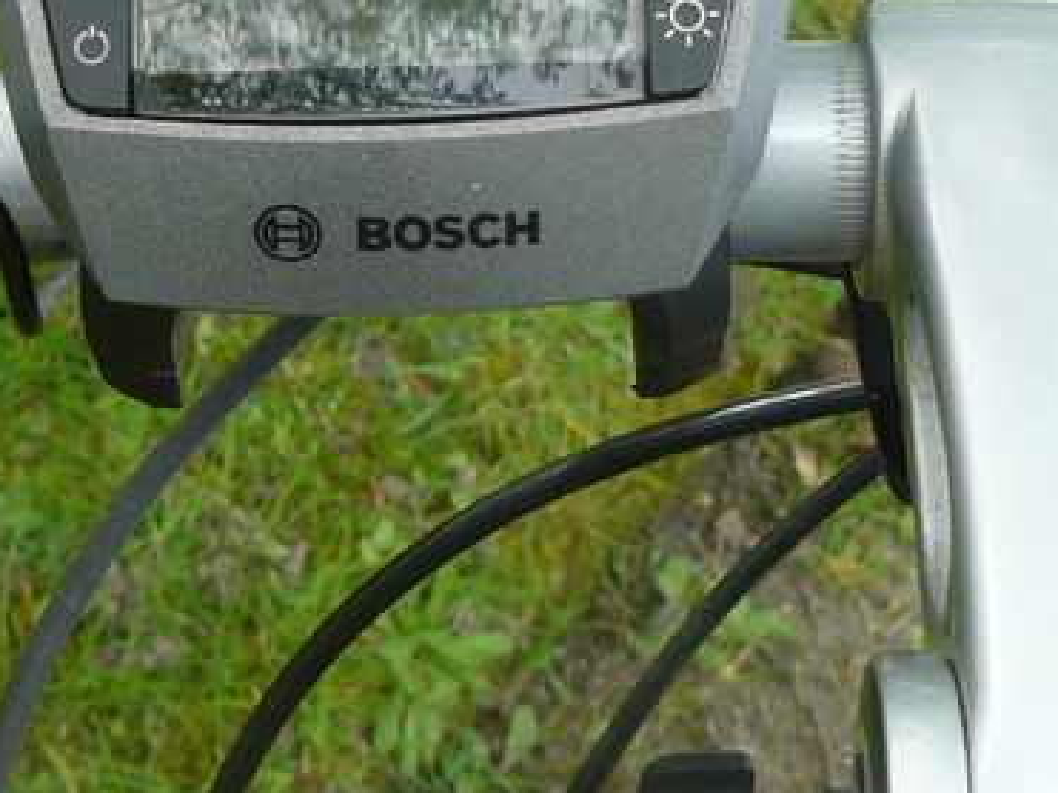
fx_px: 2964
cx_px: 305
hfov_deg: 20.1
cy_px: 17
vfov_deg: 15.0
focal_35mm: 97
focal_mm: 6
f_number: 4
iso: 100
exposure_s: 1/100
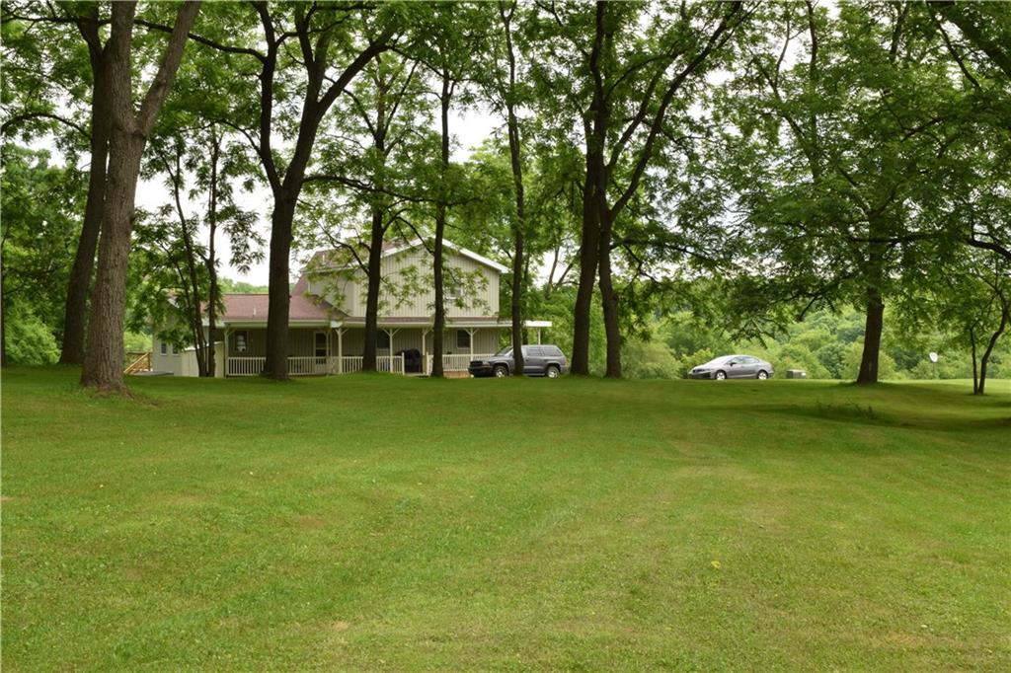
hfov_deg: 46.4
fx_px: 1179
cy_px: 336
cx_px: 506
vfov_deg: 31.9
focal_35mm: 42
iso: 400
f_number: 22
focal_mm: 28
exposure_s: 1/60
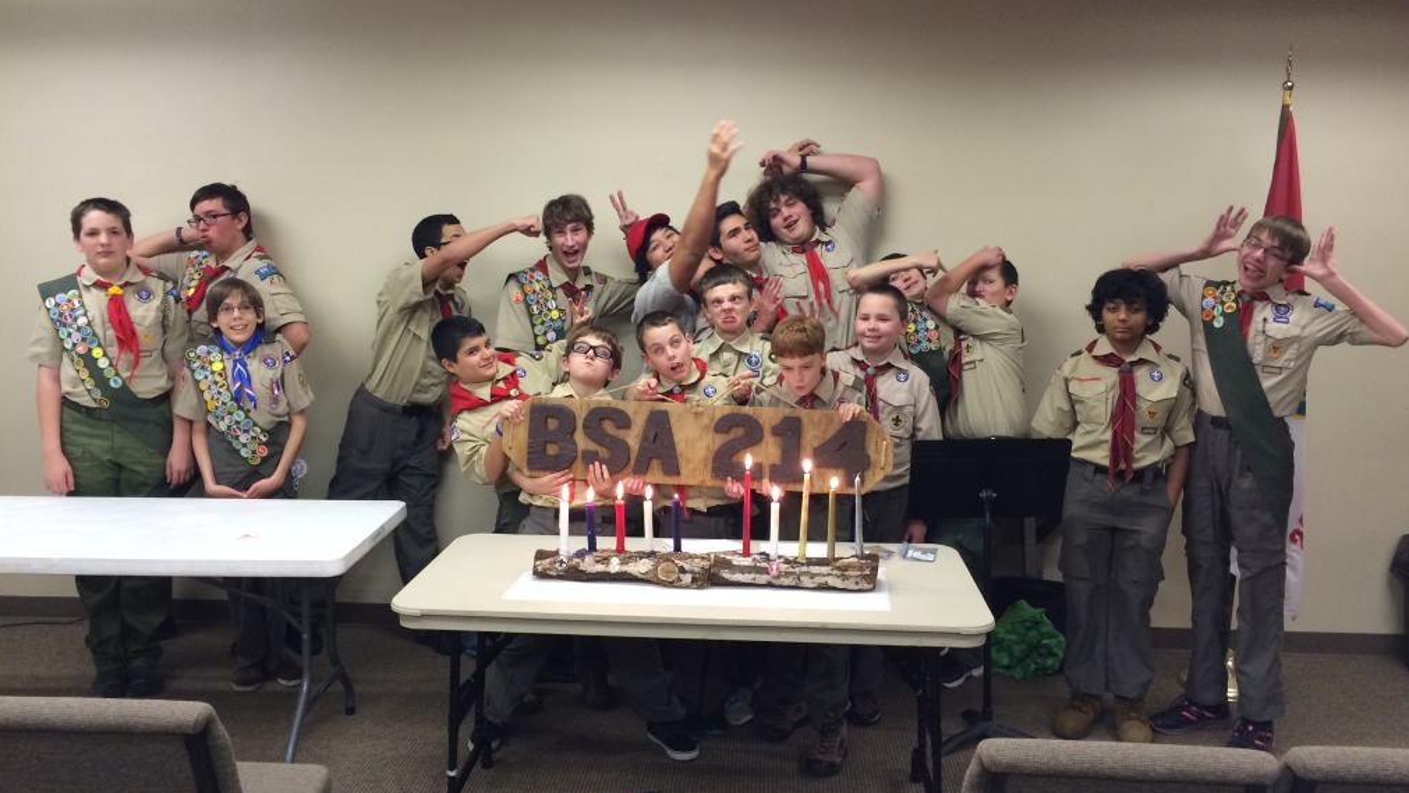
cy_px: 380
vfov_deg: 36.7
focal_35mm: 32
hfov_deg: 61.0
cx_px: 708
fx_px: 1196
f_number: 2.2
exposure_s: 1/30
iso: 125
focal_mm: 4.15
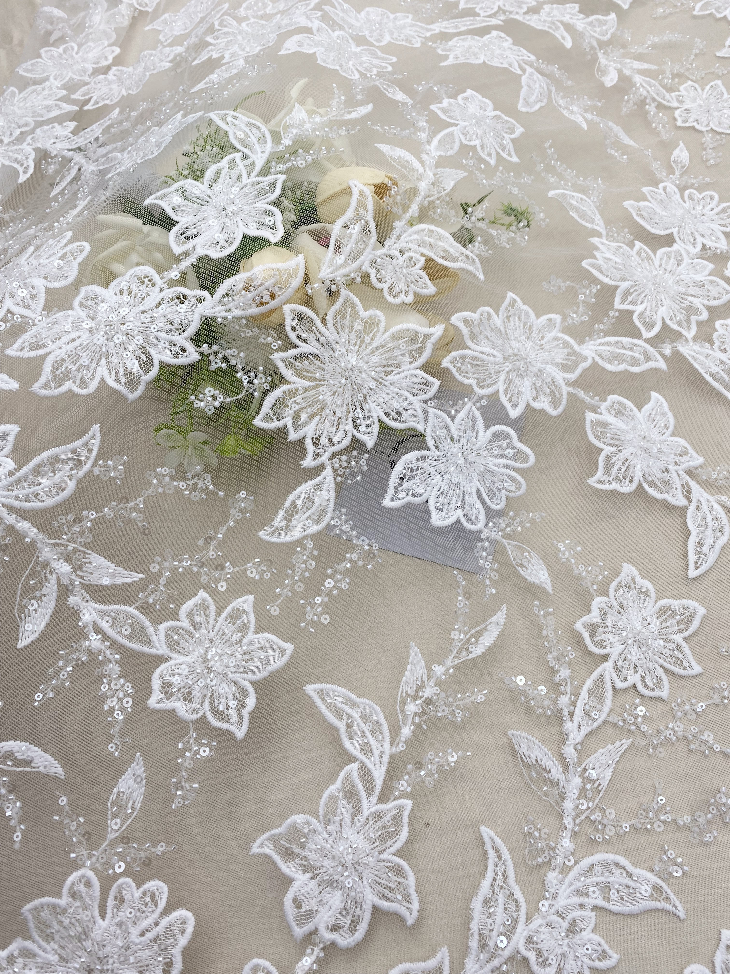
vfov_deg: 67.3
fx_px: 731
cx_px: 365
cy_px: 487
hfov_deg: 53.1
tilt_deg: -61.4
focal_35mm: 26
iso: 32
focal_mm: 4.25
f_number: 1.8
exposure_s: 1/117
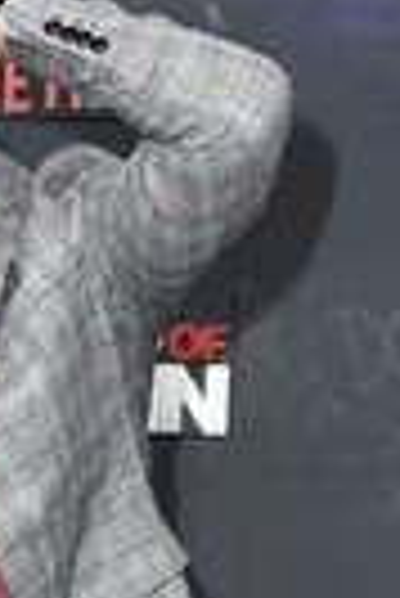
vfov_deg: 23.4
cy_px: 562
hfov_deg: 15.5
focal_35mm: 84
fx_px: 1396
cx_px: -112
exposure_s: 1/200
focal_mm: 28
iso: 250
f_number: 7.1
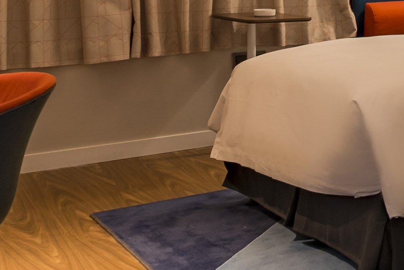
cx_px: 670
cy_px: -50
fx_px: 819
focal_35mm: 73
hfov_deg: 21.3
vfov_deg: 17.8
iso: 80
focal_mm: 12
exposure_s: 1/1.67
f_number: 8
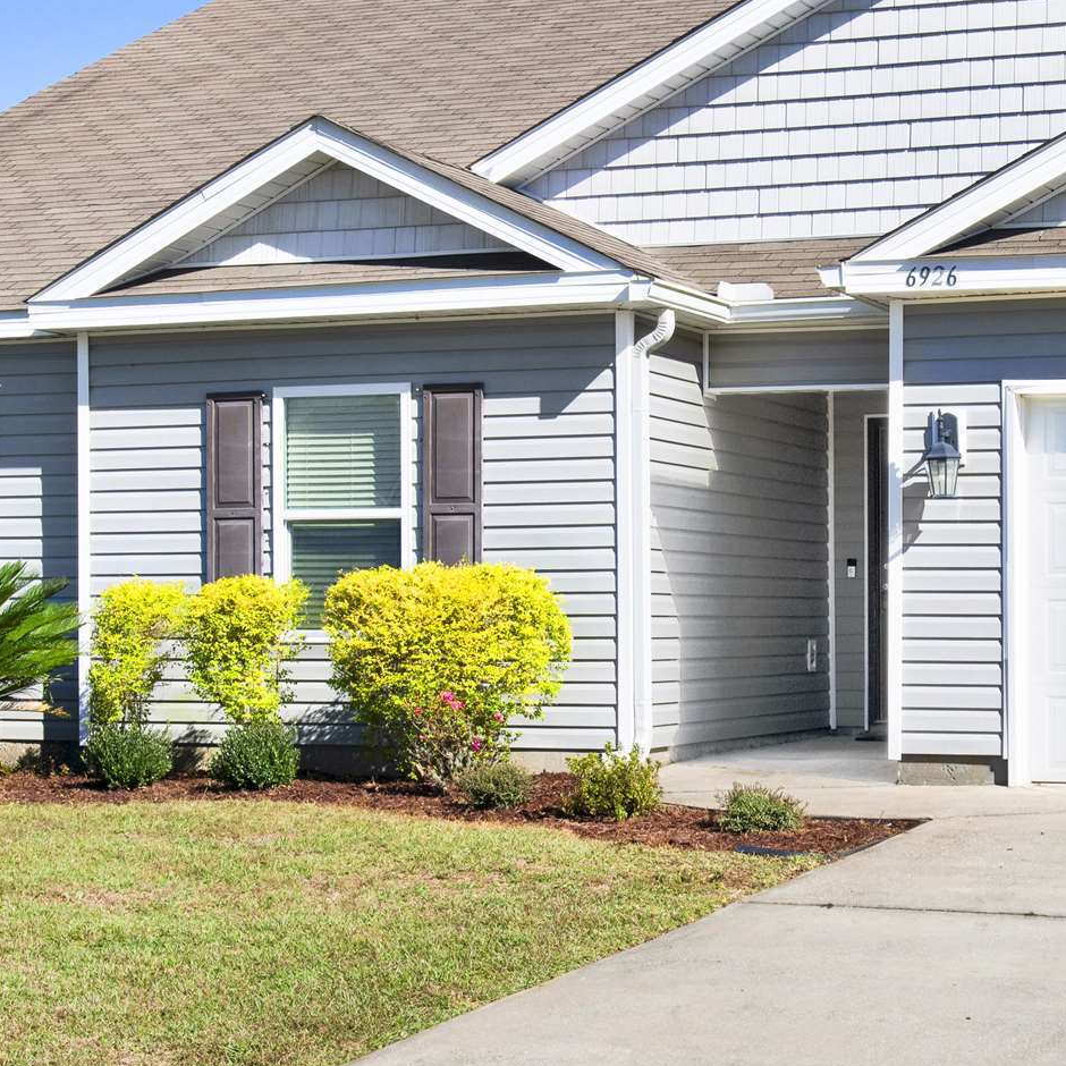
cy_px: 616
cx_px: 832
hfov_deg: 22.8
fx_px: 2613
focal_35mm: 75
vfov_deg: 23.0
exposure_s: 1/320
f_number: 11
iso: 200
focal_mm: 27
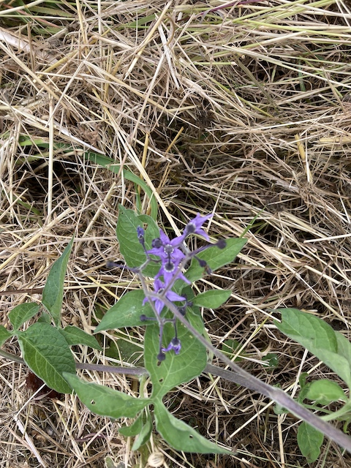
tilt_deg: -74.5
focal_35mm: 28
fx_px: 379
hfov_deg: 49.7
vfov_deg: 63.4
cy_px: 234
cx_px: 176
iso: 20
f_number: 1.8
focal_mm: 3.99
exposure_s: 1/294
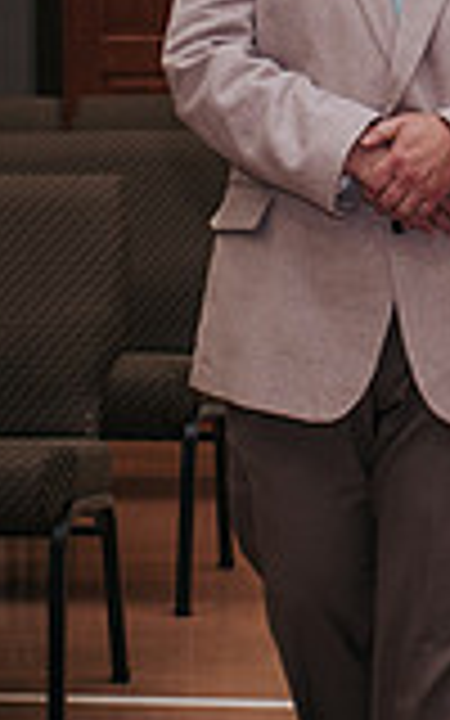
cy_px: -87
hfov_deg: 6.1
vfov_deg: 9.7
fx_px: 4180
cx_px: 603
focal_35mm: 213
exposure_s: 1/200
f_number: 3.2
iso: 560
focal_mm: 35
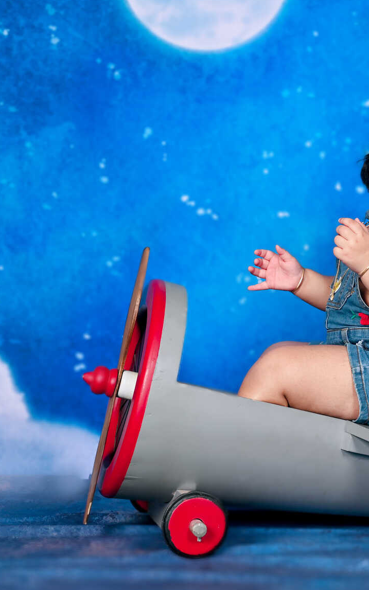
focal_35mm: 87
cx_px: 360
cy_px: 269
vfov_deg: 23.8
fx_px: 1400
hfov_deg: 14.8
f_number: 4
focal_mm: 49
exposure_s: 1/320
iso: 160
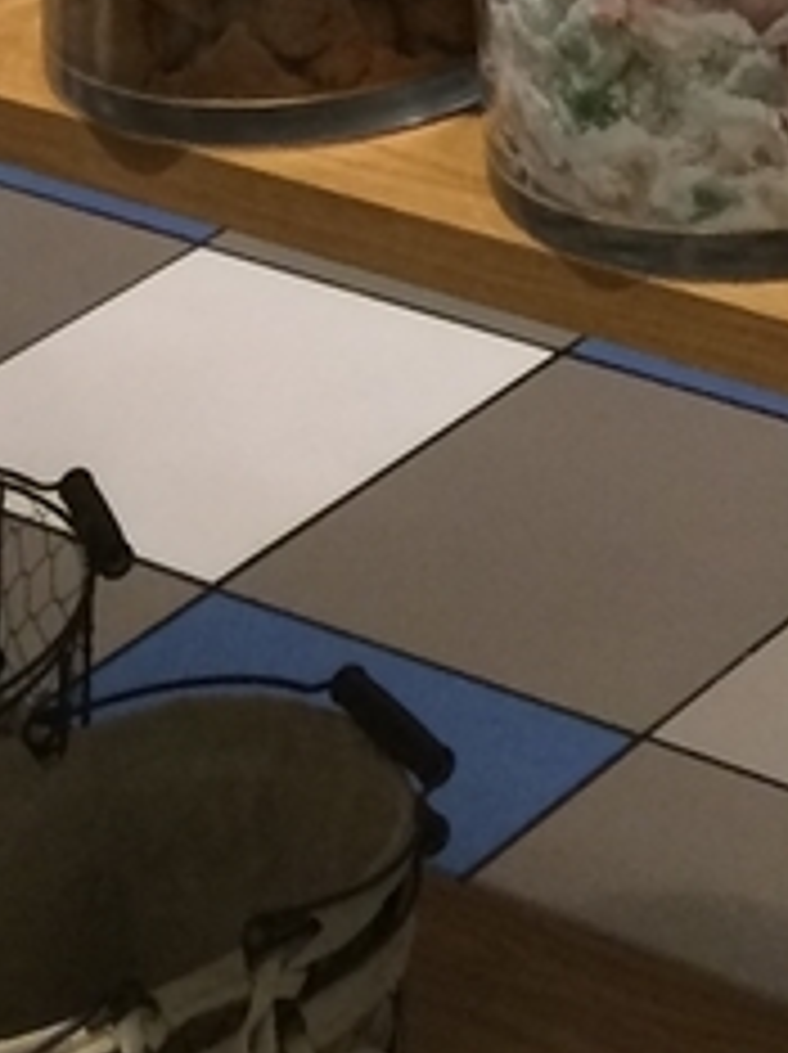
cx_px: 955
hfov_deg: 9.8
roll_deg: +3.7
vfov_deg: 11.1
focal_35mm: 149
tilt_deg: -6.5
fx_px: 4531
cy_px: -1512
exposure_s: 1/33
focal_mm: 4.15
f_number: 2.2
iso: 80
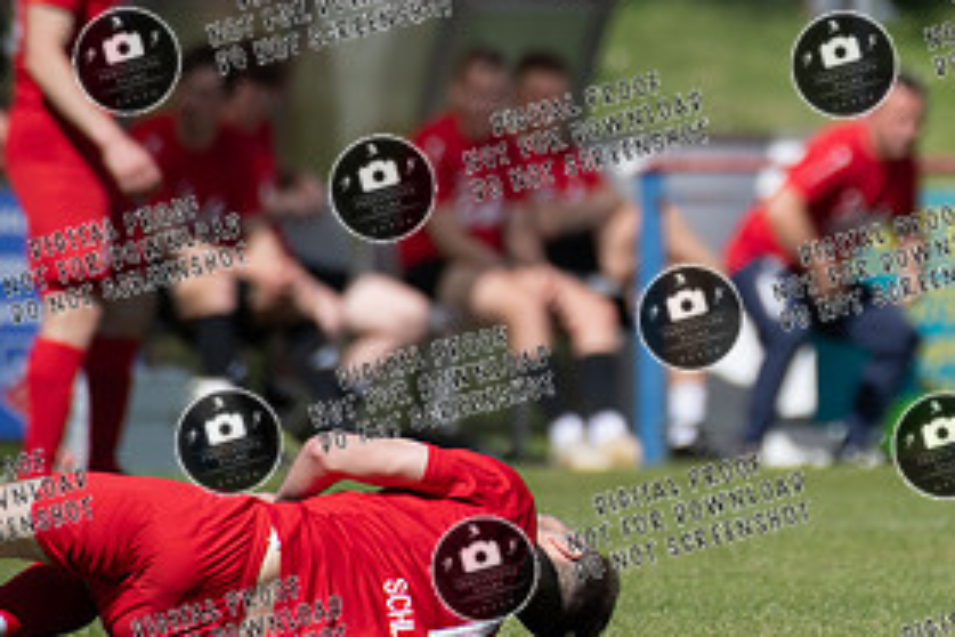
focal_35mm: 1080
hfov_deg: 1.9
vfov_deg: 1.3
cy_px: 221
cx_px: 988
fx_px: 28648
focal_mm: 480
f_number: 5.6
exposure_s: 1/1600
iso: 320
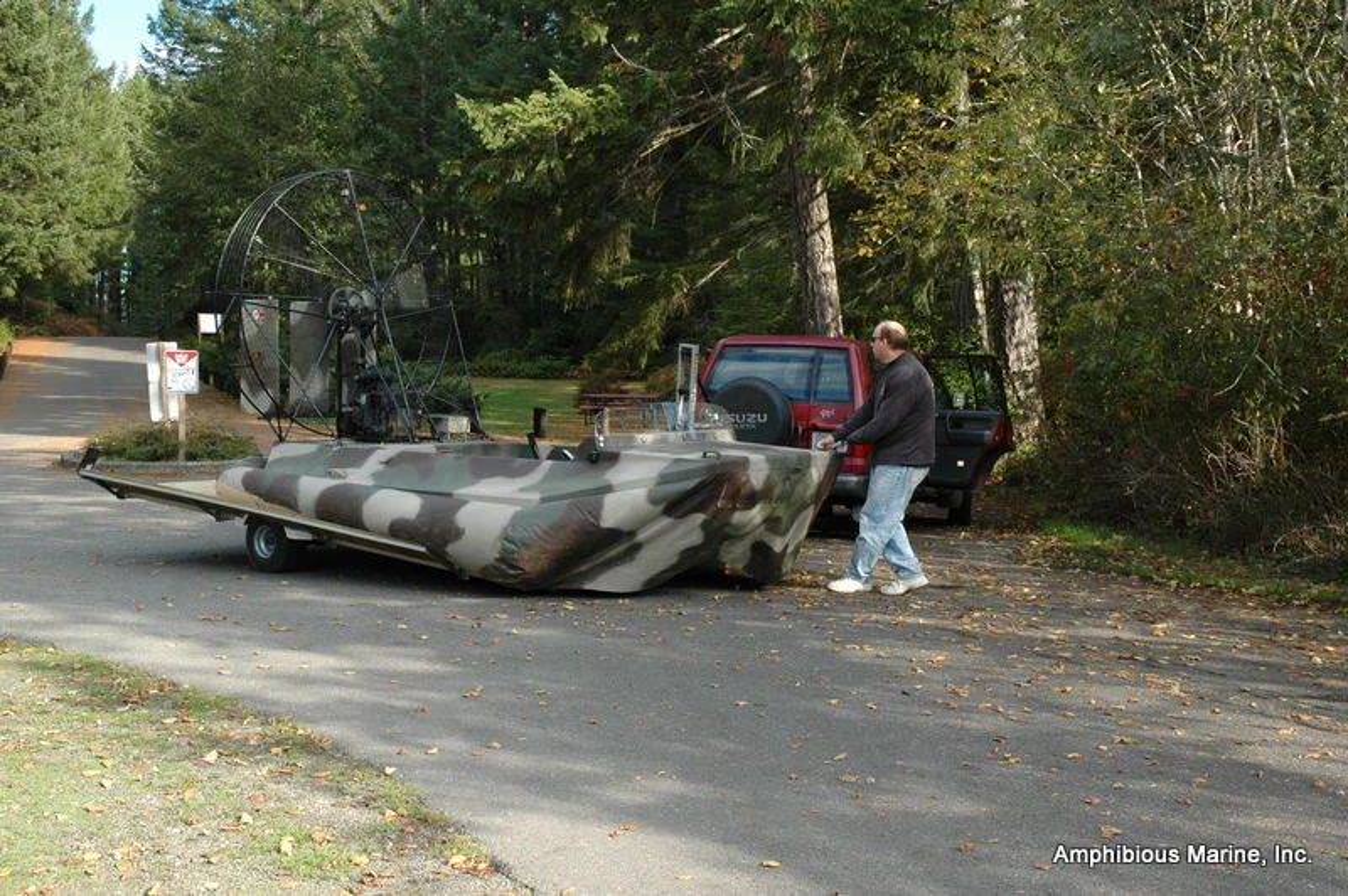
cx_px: 674
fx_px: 1627
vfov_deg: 30.8
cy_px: 448
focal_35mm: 44
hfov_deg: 45.0
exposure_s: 1/160
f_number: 6.3
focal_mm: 29
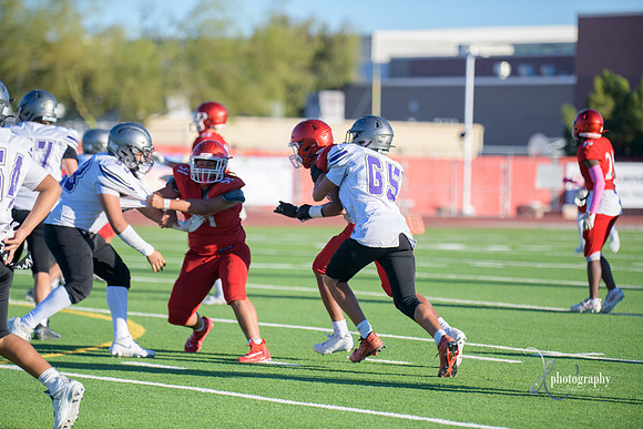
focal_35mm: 210
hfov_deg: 9.8
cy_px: 214
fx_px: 3752
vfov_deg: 6.5
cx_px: 322
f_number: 2.8
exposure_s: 1/6400
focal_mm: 210
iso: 400
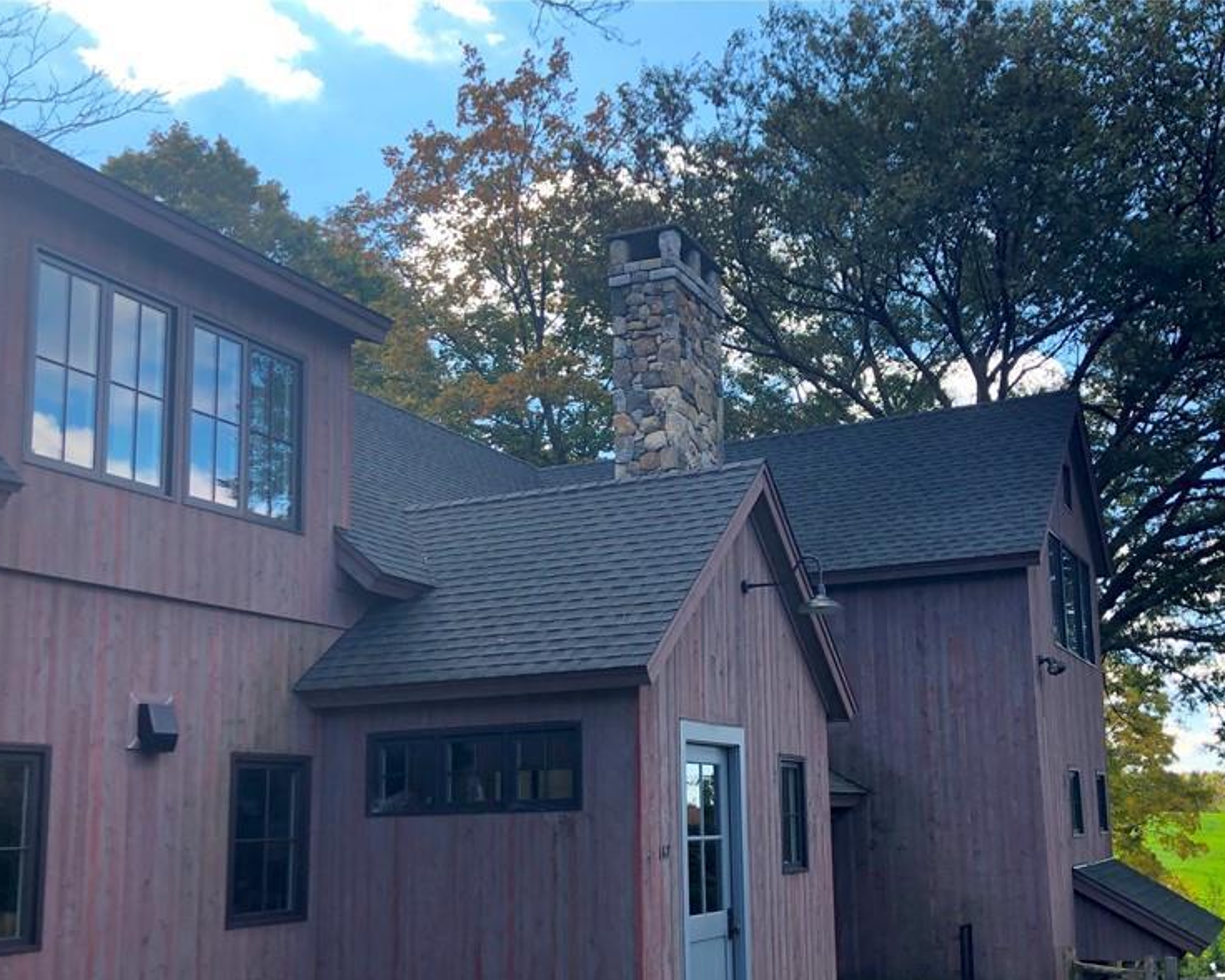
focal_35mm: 38
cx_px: 674
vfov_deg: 38.8
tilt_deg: +7.8
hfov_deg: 47.9
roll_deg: +2.1
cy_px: 637
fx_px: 1378
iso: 20
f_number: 1.8
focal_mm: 3.99
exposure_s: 1/385
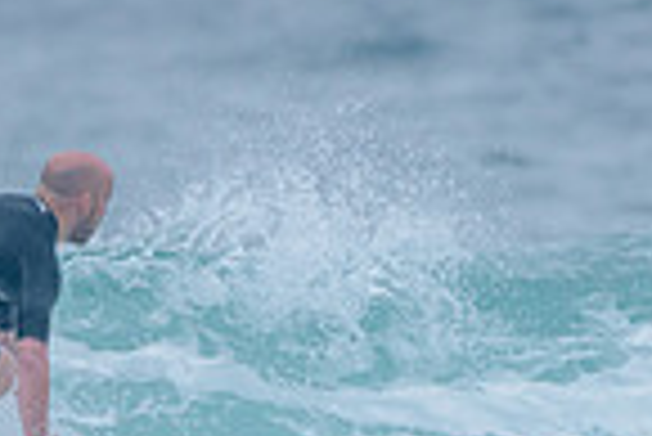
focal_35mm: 2457
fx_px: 44543
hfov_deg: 0.8
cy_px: 532
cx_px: -185
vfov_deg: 0.6
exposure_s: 1/1250
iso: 640
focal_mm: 500
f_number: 5.6
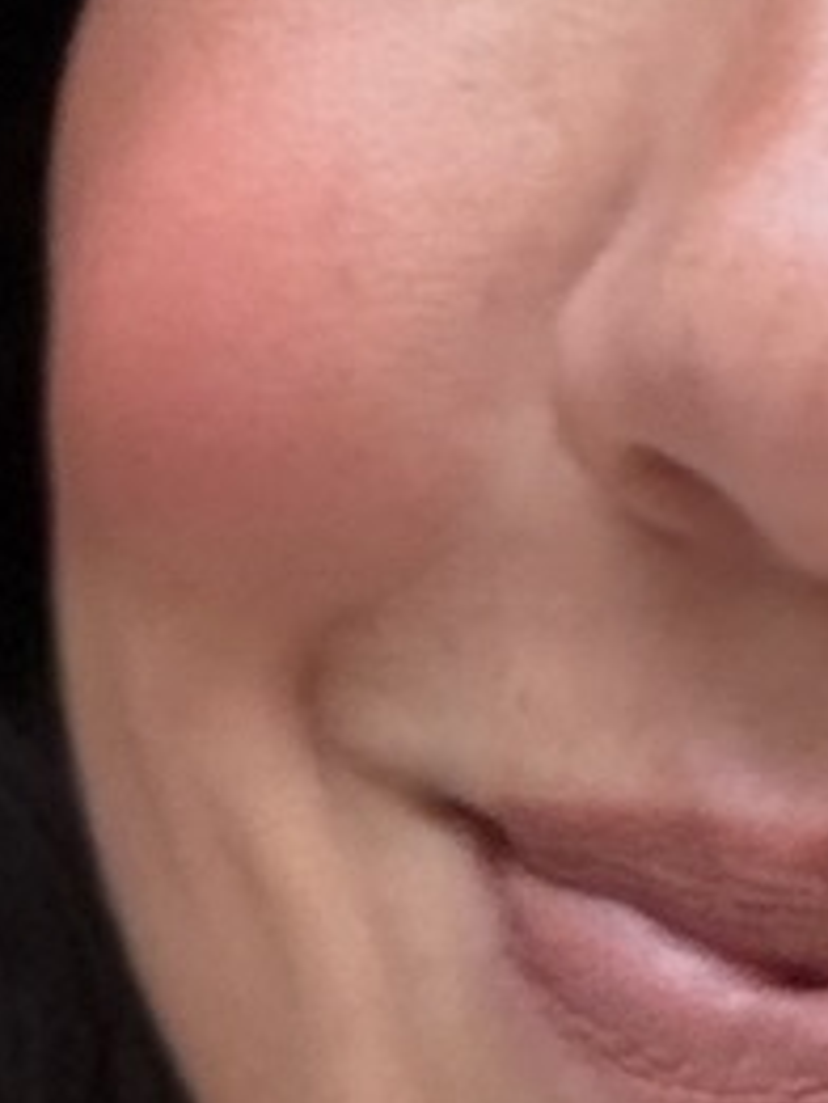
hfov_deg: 6.3
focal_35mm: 235
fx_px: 7489
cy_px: 3444
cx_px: -321
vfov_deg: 7.3
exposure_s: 1/60
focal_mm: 2.71
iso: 100
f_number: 1.9
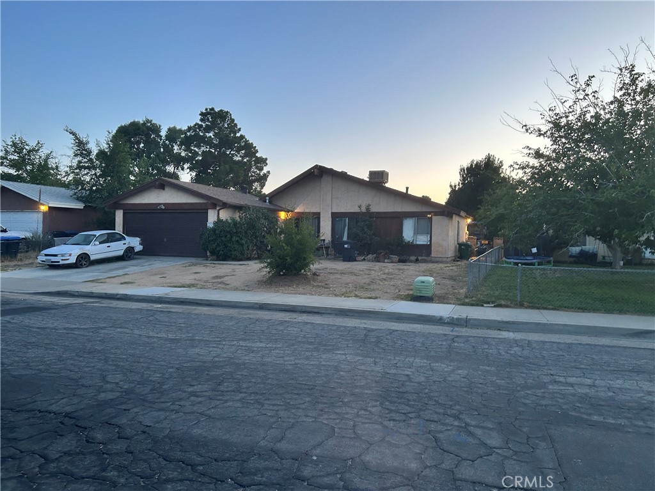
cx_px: 328
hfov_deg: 67.3
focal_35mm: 26
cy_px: 246
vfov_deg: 53.1
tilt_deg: -3.1
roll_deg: -1.9
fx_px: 492
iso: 125
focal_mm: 5.7
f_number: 1.5
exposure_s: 1/60
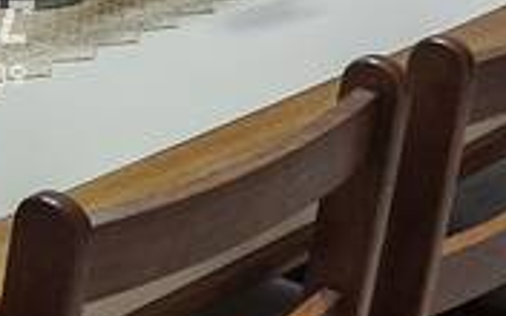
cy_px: -66
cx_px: -302
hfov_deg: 13.0
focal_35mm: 150
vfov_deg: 8.6
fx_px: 2069
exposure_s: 1/120
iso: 400
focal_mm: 5.54
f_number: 1.8
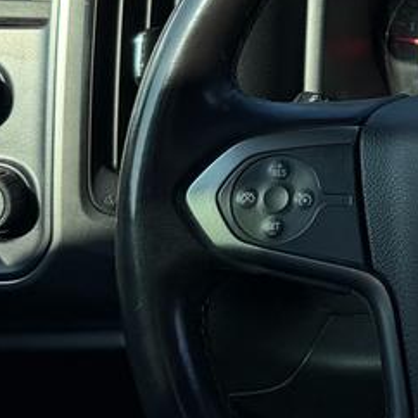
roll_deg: -0.2
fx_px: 1148
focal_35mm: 84
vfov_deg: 19.7
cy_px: -48
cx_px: 617
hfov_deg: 18.4
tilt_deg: -6.2
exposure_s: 1/1585
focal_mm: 6.76
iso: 80
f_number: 1.78
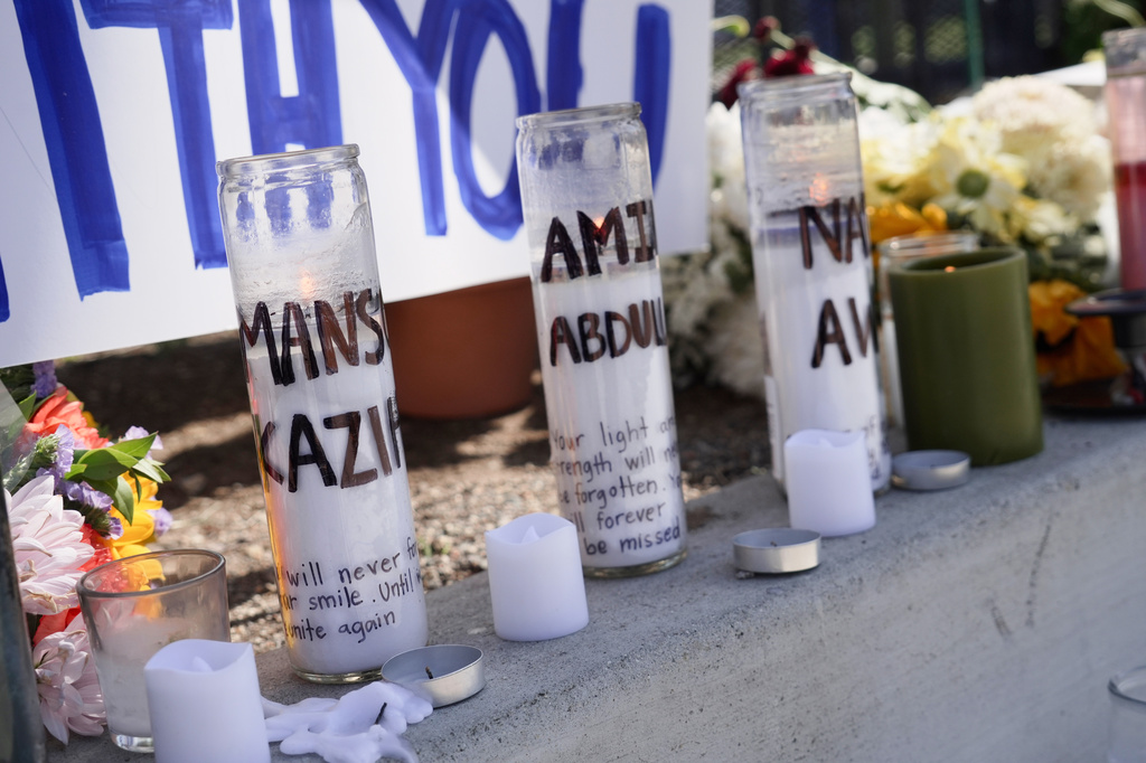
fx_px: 1687
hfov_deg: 37.5
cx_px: 573
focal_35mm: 53
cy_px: 382
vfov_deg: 25.5
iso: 250
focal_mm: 53
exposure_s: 1/1250
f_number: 6.3
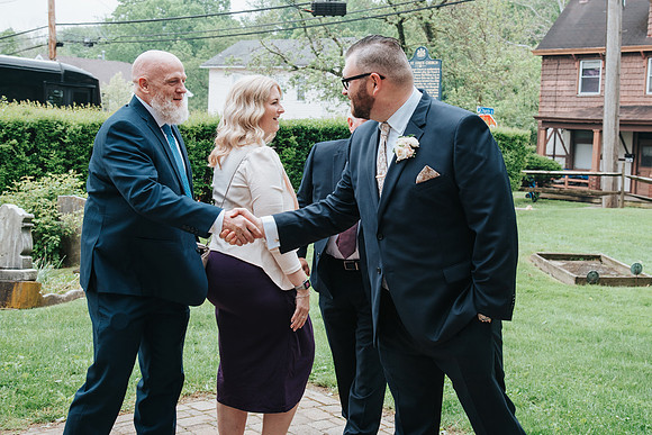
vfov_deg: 24.8
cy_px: 177
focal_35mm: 55
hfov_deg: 36.3
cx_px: 387
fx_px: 990
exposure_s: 1/200
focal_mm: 46
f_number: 7.1
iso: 400
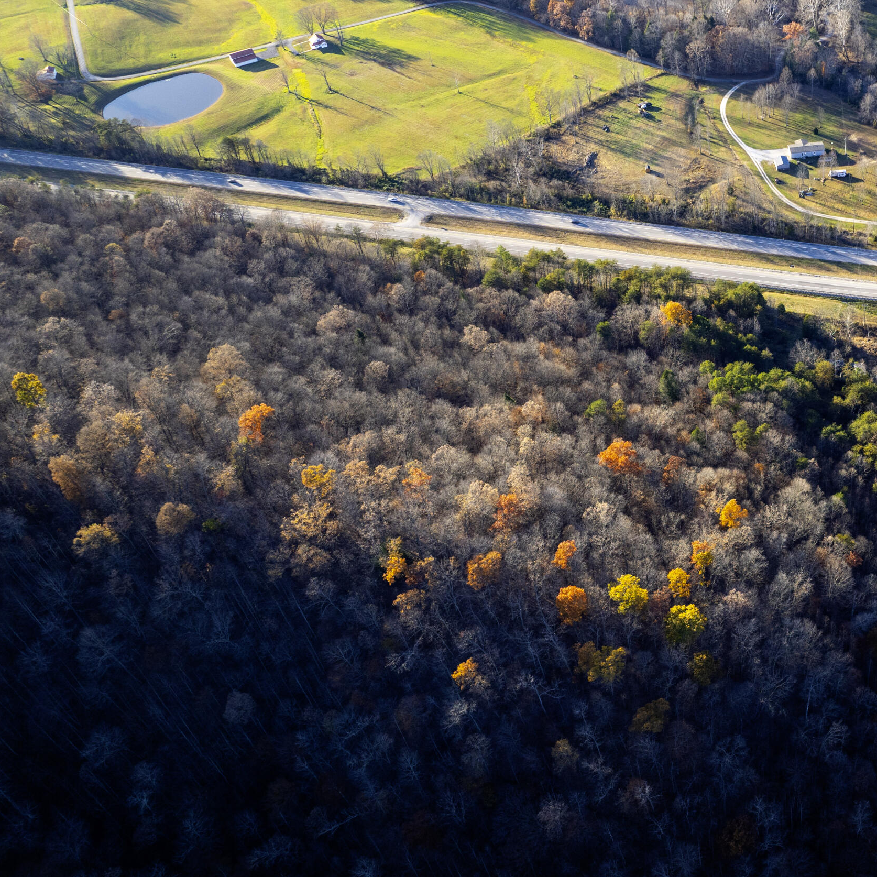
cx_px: 783
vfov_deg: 43.8
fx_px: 1089
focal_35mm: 38
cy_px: 382
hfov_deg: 40.6
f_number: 2.8
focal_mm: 12.29
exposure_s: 1/30
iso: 110
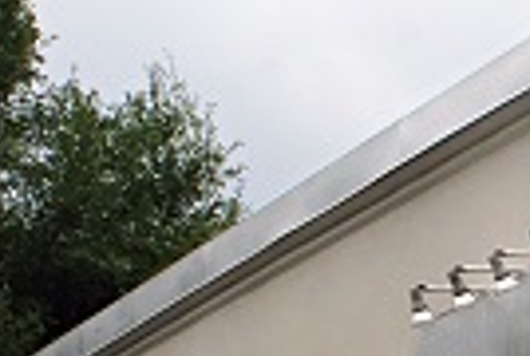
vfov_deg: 7.1
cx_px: 1262
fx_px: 2774
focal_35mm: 188
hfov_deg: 9.7
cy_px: 649
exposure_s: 1/125
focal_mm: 24
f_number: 11
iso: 200
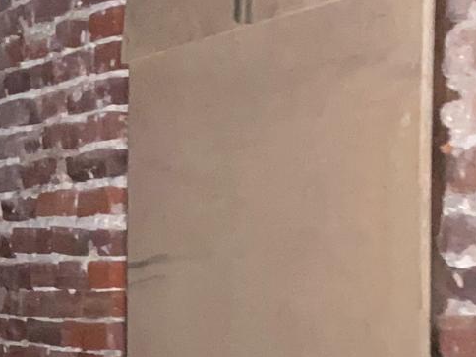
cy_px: 327
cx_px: -462
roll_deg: +2.0
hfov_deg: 14.8
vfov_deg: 13.3
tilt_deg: -4.4
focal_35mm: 110
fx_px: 1513
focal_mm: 4.25
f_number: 1.8
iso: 500
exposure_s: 1/4
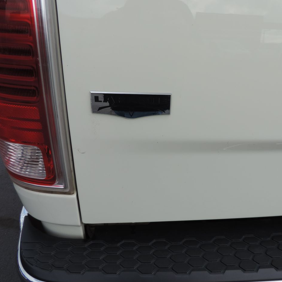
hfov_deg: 55.4
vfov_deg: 55.6
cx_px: 163
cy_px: 144
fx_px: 267
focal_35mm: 29
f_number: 3
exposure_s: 1/800
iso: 80
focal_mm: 4.3
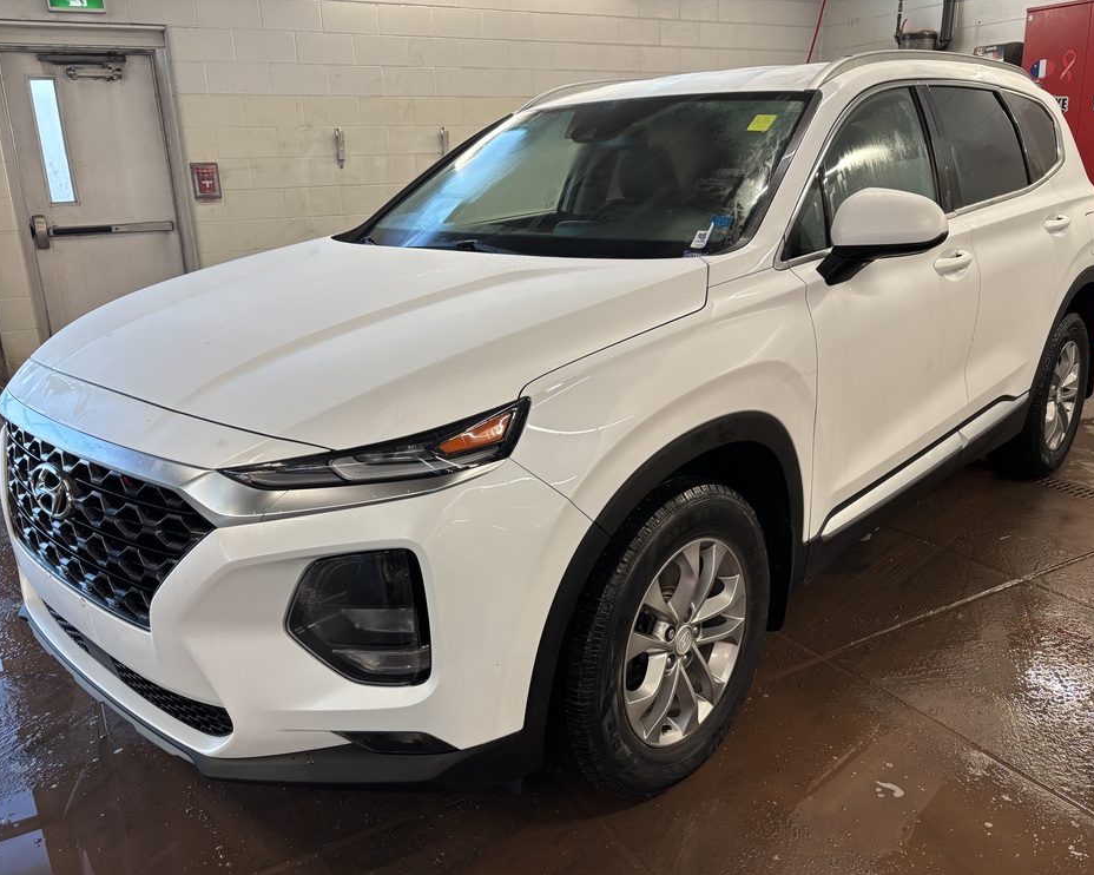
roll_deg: +1.7
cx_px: 559
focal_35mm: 28
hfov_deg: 62.2
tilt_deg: -17.6
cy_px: 452
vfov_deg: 51.5
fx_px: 906
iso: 125
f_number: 1.6
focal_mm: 5.96
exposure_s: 1/121
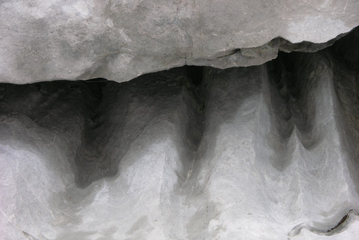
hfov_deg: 15.1
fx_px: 1356
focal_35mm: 136
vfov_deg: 10.1
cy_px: 131
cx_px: 180
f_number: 4.3
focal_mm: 31.9
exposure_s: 1/197
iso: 50
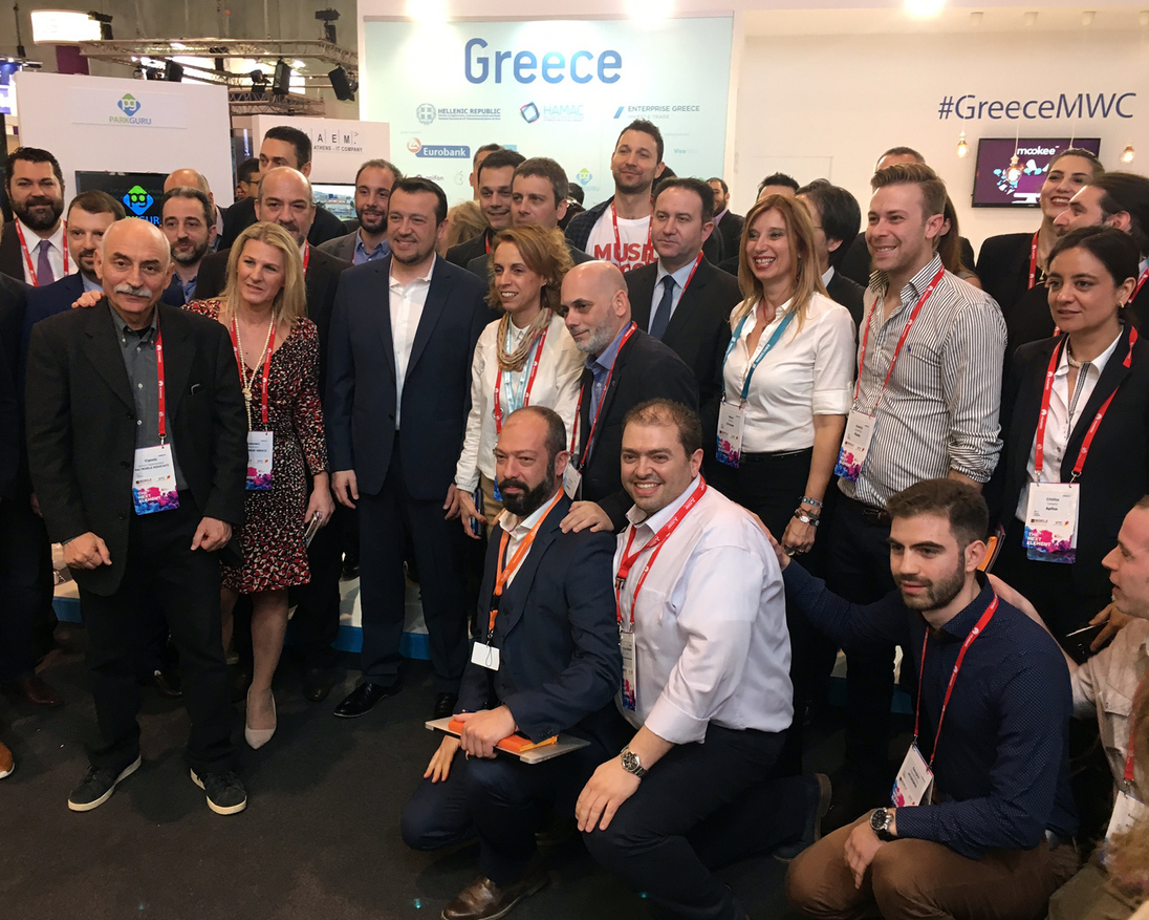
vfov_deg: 47.1
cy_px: 456
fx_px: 1054
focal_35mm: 31
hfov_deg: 57.1
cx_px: 542
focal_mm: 4.15
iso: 100
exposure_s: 1/33
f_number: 2.2
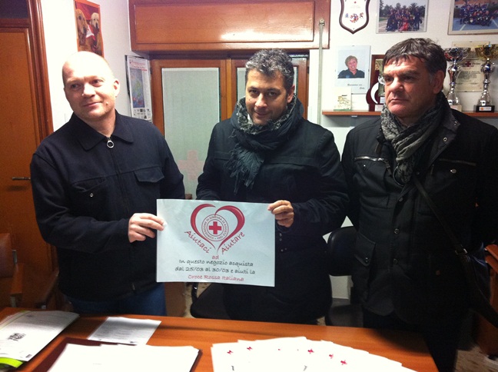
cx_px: 249
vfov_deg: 40.6
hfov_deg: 52.7
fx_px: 503
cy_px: 186
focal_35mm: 35
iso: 250
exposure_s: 1/15
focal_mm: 3.85
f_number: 2.8
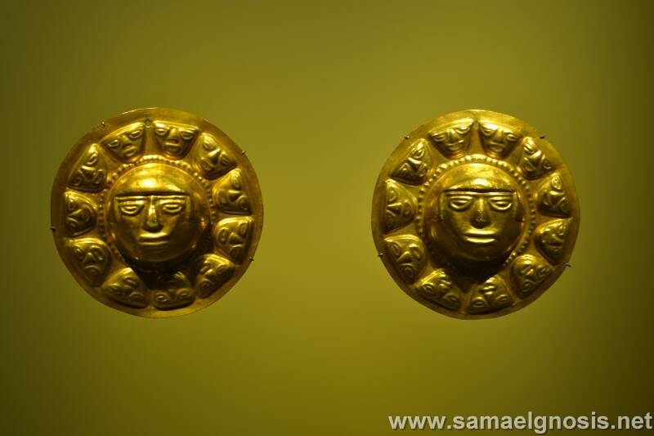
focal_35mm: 57
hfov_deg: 35.1
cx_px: 327
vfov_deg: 23.8
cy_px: 218
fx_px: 1035
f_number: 5
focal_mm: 38
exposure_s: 1/15
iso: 100
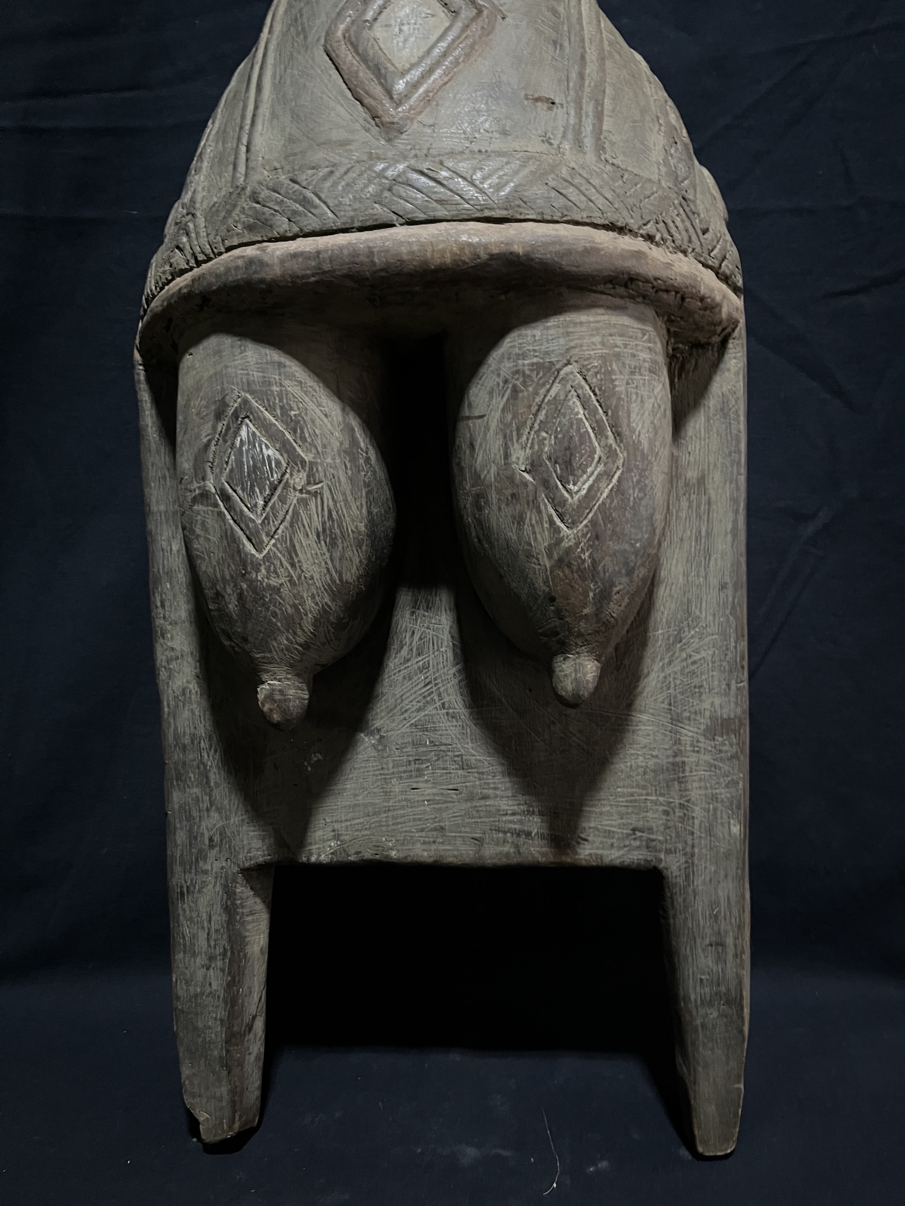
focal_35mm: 26
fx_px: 906
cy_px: 603
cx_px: 452
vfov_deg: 67.3
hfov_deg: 53.1
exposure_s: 1/24
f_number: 1.6
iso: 1000
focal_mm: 5.1
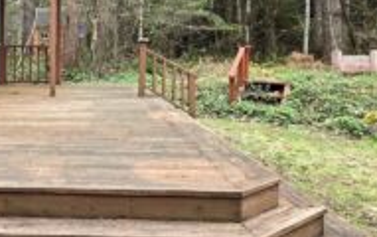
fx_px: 525
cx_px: 55
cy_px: 67
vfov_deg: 25.2
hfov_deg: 37.5
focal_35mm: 51
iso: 50
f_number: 1.8
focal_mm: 5.4
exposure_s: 1/180
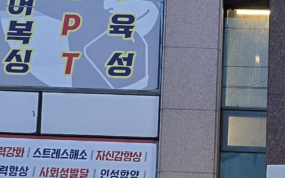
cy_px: 333
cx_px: 270
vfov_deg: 8.3
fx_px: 1173
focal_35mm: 151
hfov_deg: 13.7
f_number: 1.7
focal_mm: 6.3
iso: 125
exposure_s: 1/120
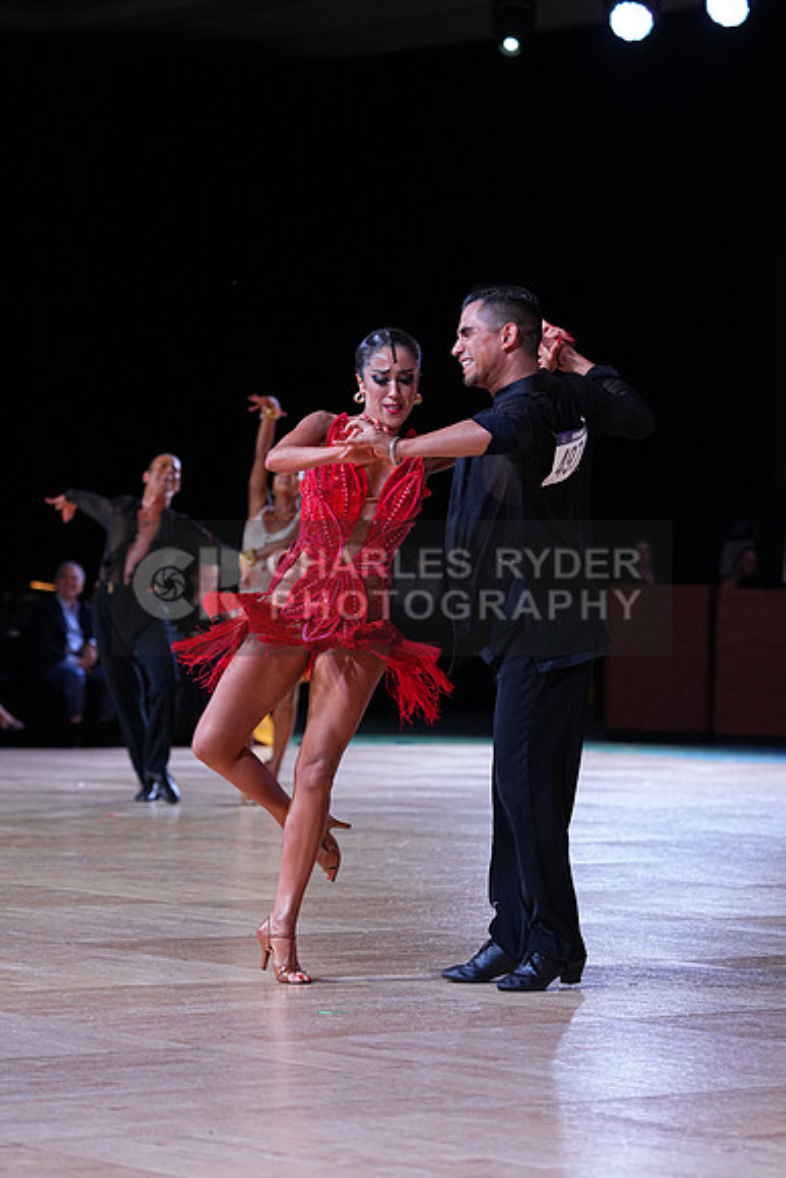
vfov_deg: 16.6
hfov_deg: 11.2
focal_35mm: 123
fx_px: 4026
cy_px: 589
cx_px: 393
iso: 1600
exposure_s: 1/500
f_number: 4
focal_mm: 123
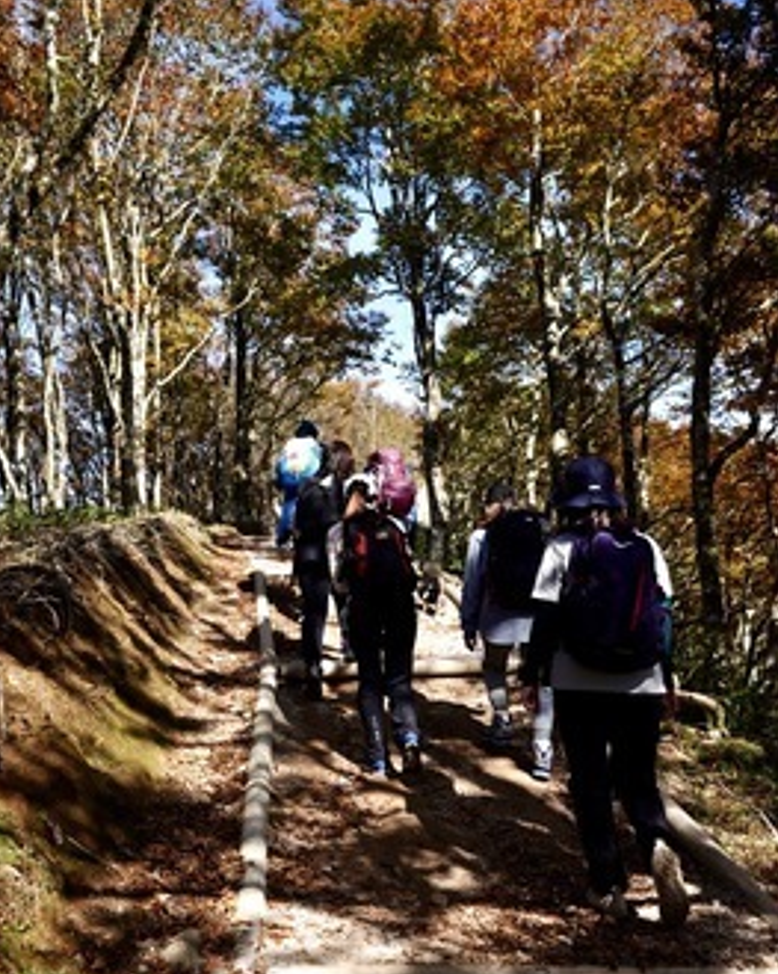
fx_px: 1152
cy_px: 512
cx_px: 386
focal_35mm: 40
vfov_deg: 45.8
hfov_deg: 37.3
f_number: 5
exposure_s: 1/400
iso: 100
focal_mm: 35
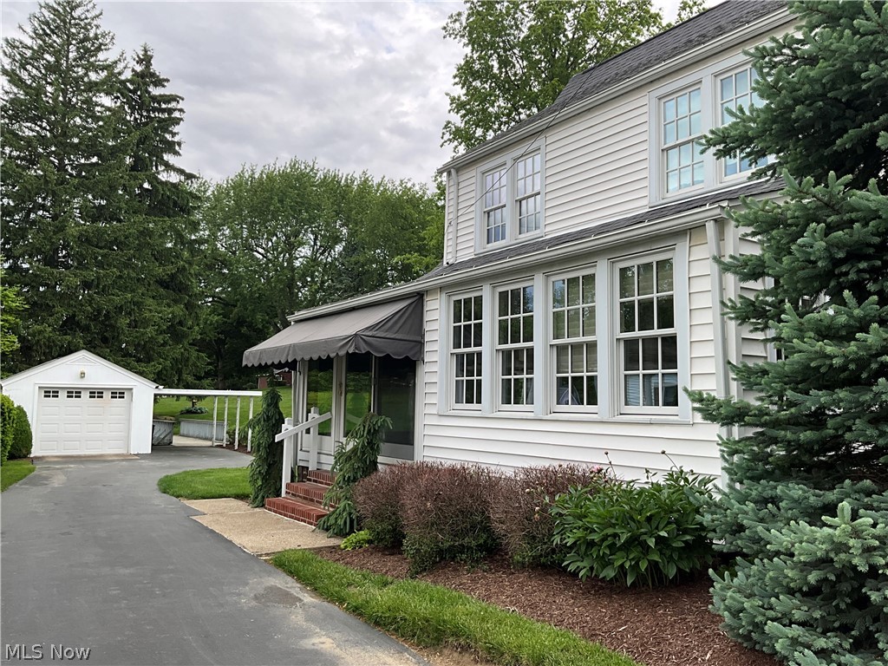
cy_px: 333
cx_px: 444
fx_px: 744
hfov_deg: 61.7
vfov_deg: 48.2
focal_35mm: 29
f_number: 1.8
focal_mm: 3
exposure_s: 1/250
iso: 25
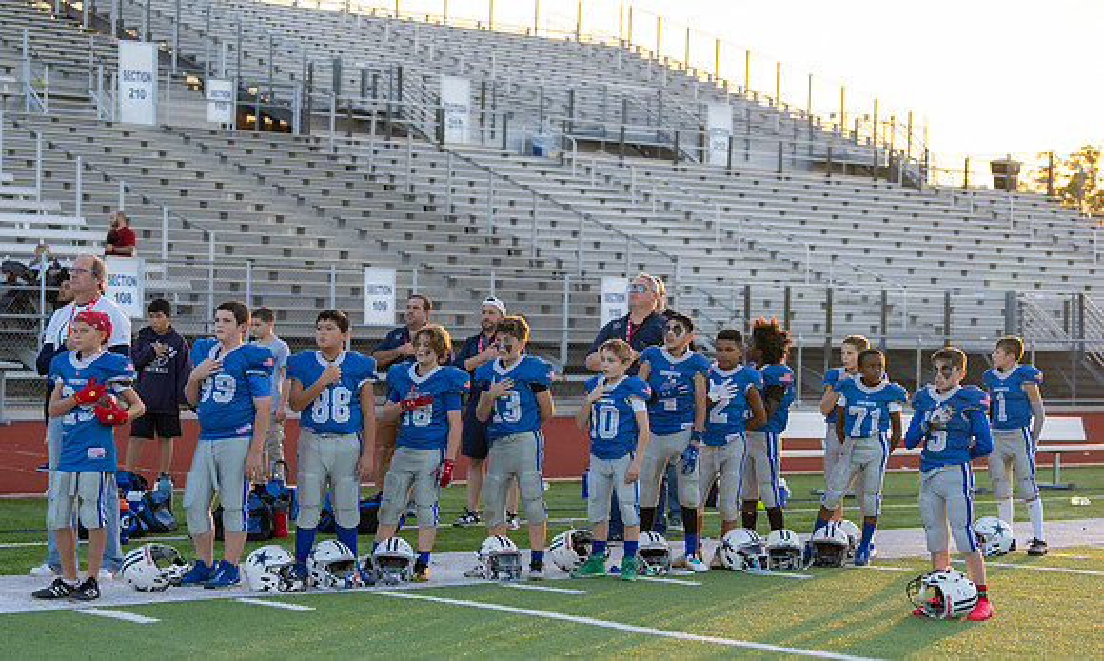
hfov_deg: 25.5
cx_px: 478
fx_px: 2433
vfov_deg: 15.4
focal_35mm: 82
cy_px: 417
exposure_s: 1/640
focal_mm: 70
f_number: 2.8
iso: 320
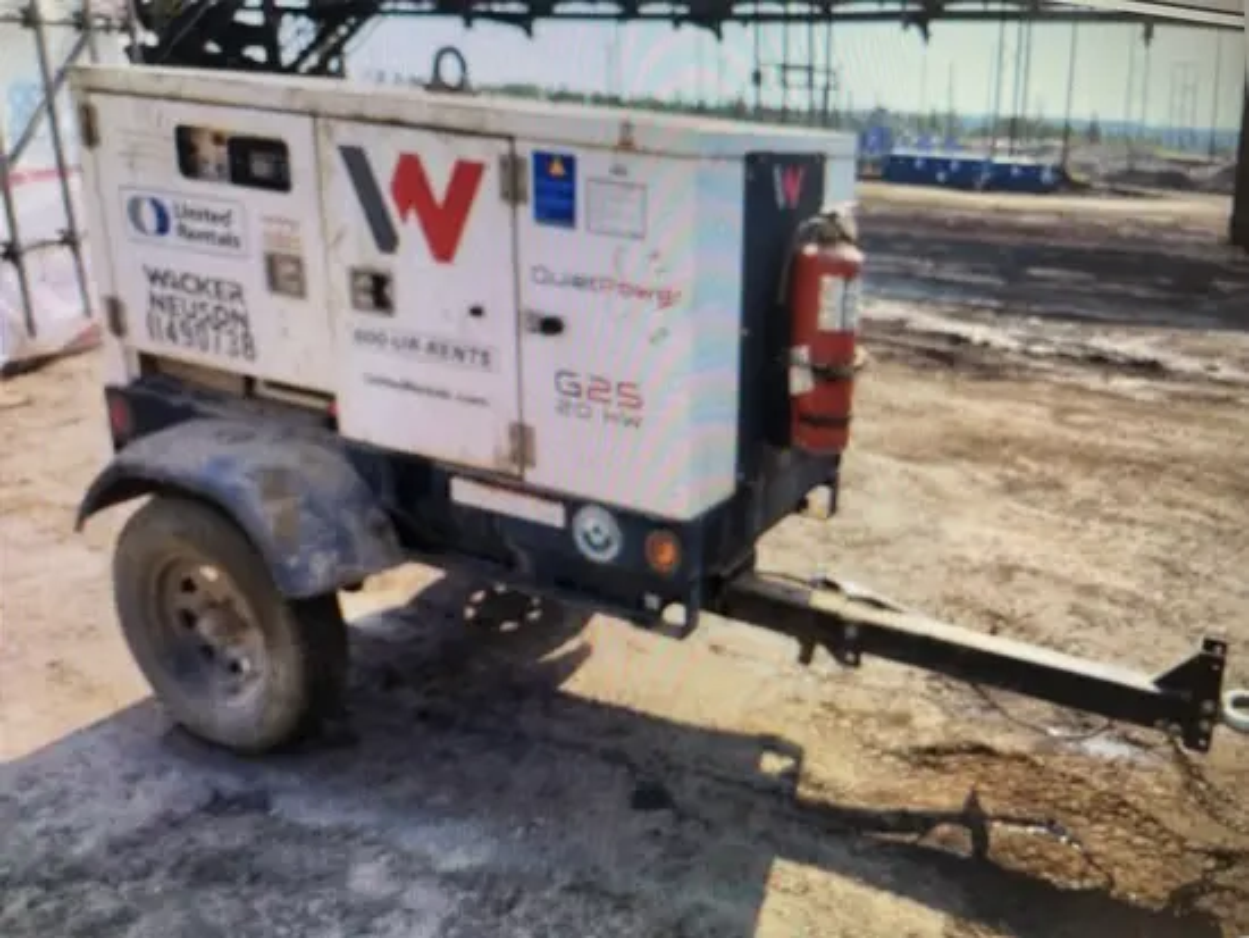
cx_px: 624
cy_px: 469
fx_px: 939
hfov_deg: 67.3
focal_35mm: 26
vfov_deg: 53.1
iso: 64
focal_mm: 5.1
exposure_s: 1/60
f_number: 1.6
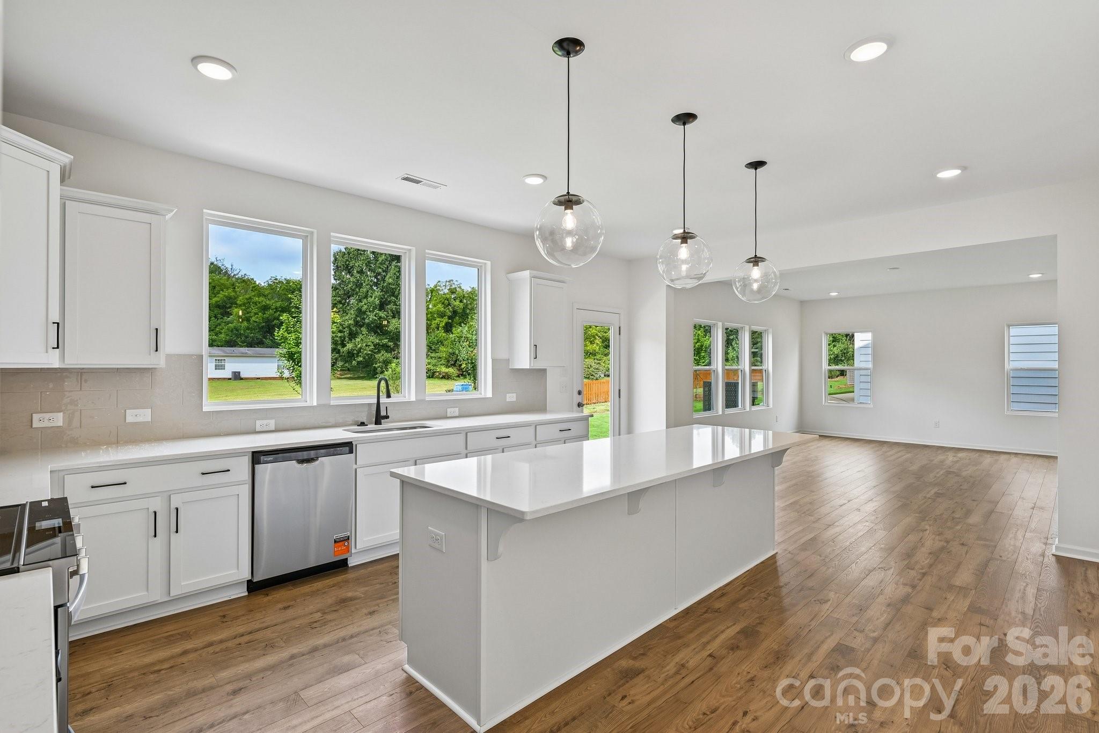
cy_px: 366
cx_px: 550
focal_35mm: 17
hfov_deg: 93.3
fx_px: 519
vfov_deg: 70.4
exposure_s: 1/30
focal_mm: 17
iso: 100
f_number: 8
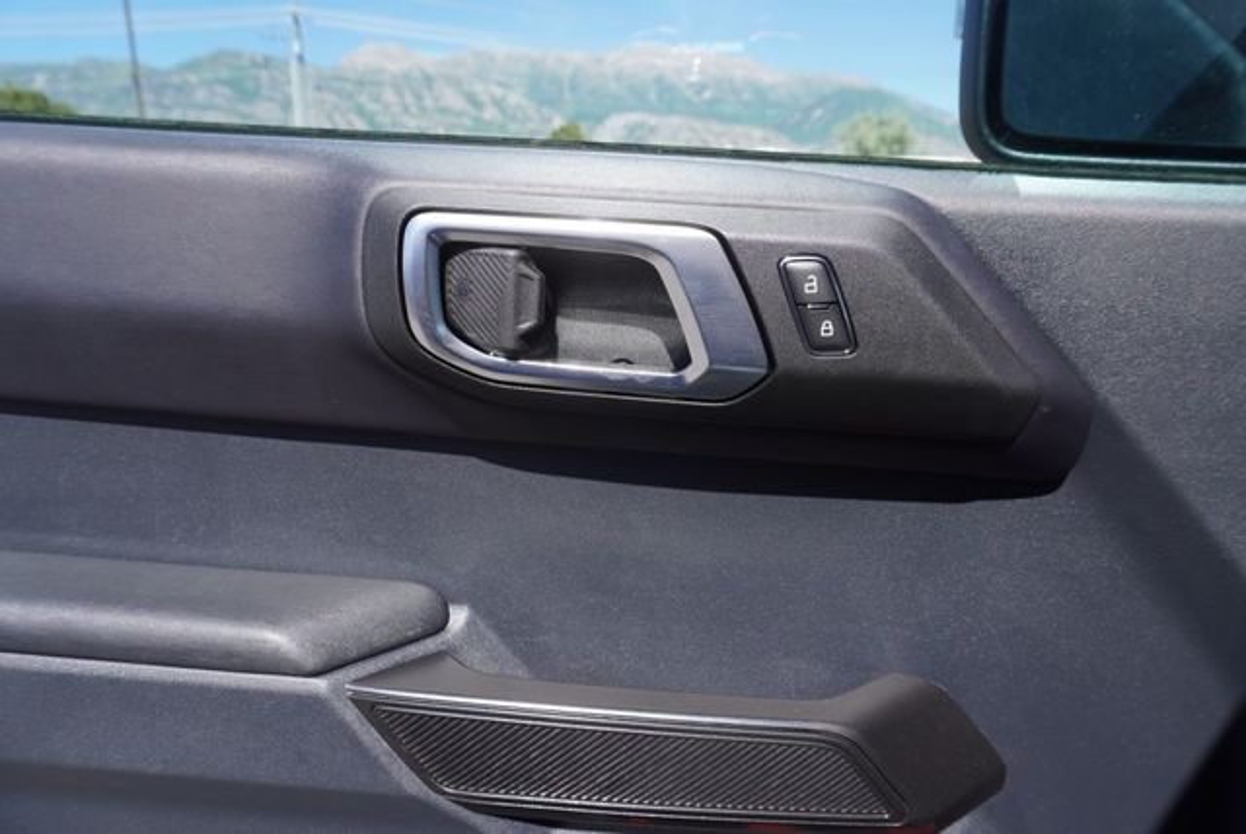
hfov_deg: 73.7
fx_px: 831
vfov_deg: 53.2
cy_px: 417
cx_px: 623
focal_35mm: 24
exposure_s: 1/160
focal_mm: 16
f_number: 6.3
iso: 100
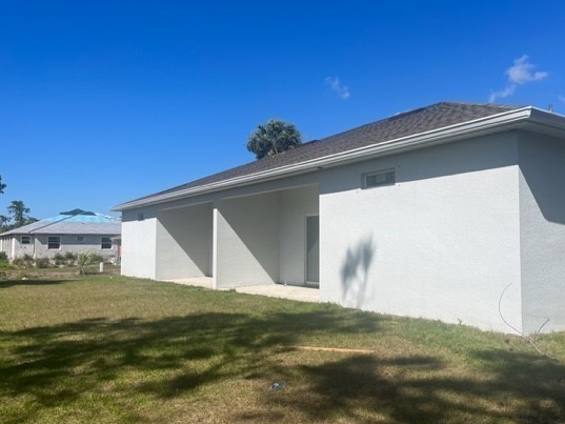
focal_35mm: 31
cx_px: 320
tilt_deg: +5.0
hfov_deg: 58.1
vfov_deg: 45.4
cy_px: 223
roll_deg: +0.5
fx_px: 506
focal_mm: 5.1
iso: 50
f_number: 1.6
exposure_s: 1/5848
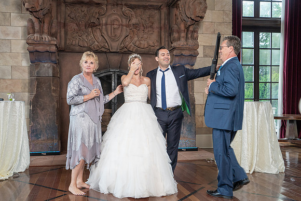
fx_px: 311
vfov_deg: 35.8
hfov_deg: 51.6
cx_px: 137
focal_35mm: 37
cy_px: 102
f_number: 5.6
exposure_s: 1/100
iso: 1600
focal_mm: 34
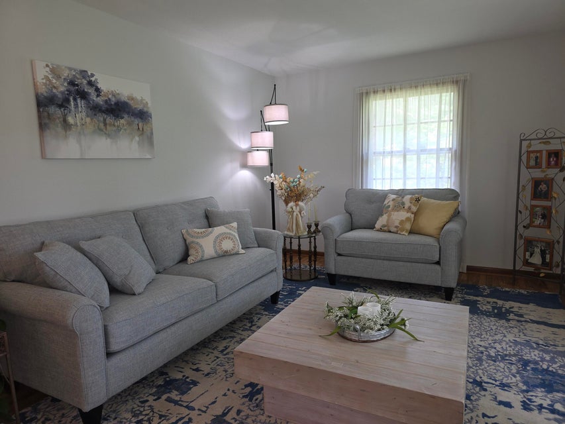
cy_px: 212
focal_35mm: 23
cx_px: 282
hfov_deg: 73.9
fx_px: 375
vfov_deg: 58.9
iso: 125
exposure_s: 1/60
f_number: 1.7
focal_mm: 6.3
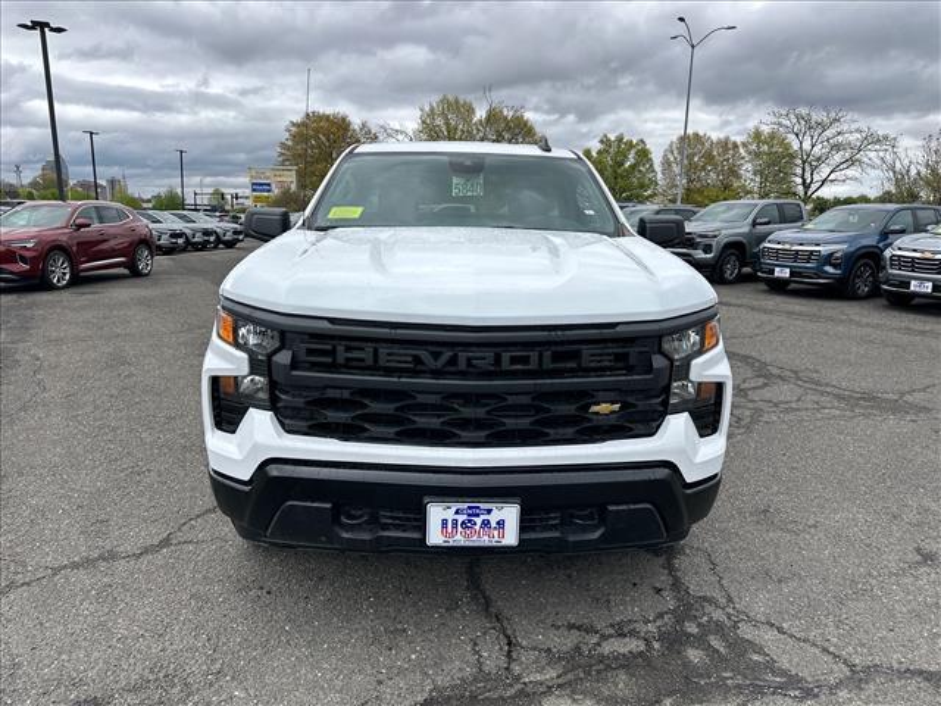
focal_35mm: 24
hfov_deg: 71.6
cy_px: 353
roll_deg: -0.9
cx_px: 470
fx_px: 652
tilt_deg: -11.0
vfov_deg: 56.8
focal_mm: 6.86
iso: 80
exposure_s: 1/626
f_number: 1.78
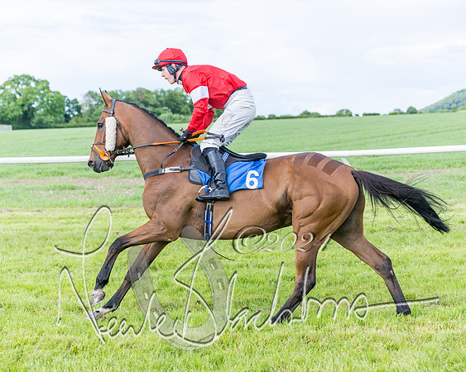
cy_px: 186
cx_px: 237
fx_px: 1087
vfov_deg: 19.4
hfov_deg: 24.2
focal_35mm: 79
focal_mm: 70
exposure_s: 1/2000
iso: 400
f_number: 4
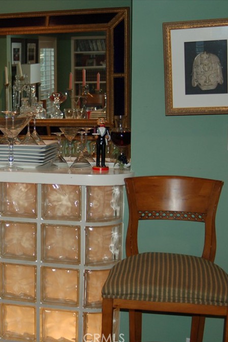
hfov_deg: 20.3
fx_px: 608
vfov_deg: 31.4
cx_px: -17
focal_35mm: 64
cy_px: 172
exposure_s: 1/60
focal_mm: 28
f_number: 3.3
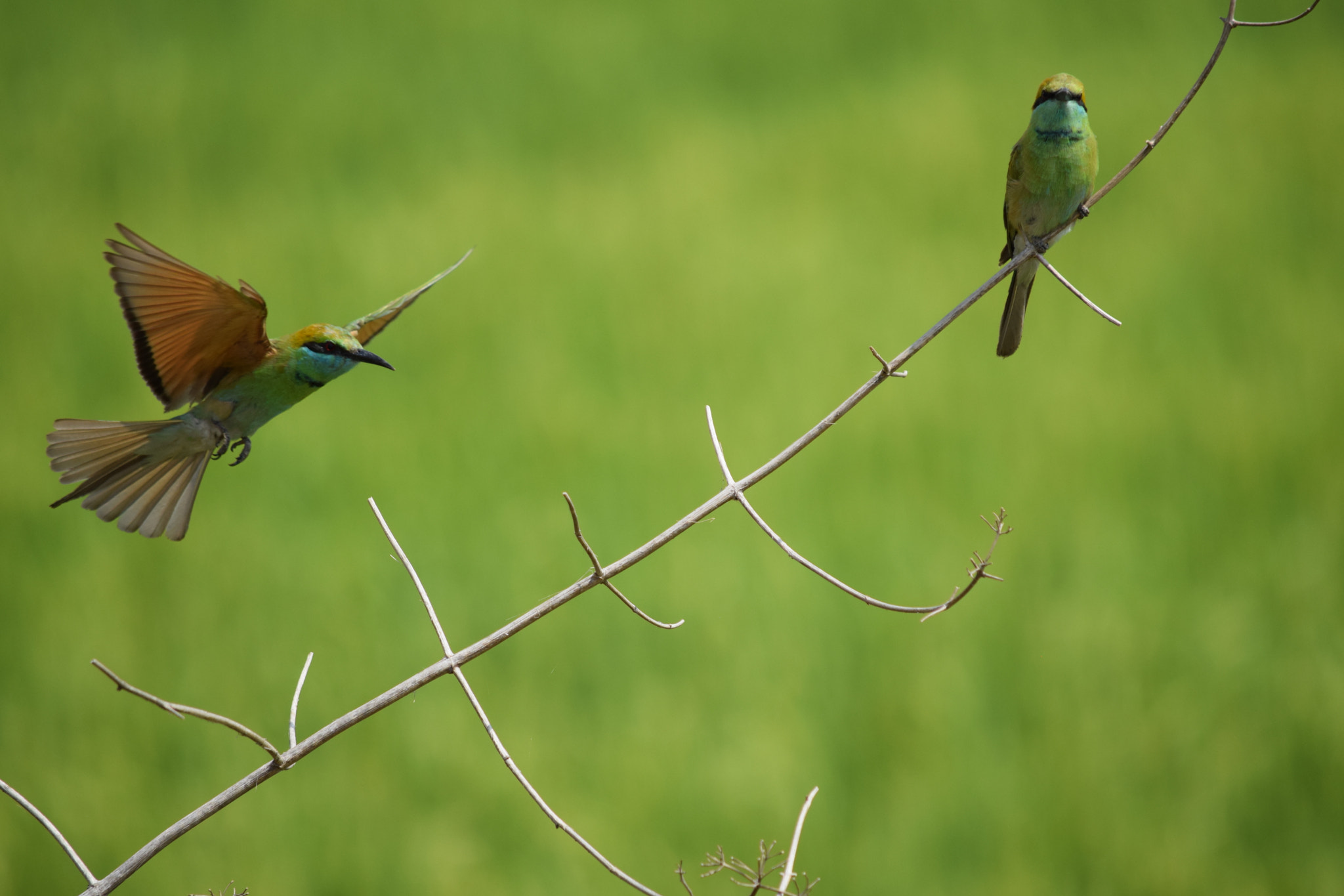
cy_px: 448
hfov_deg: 4.6
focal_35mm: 450
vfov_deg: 3.1
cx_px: 672
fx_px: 16797
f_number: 6.3
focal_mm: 300
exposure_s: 1/1600
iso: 400
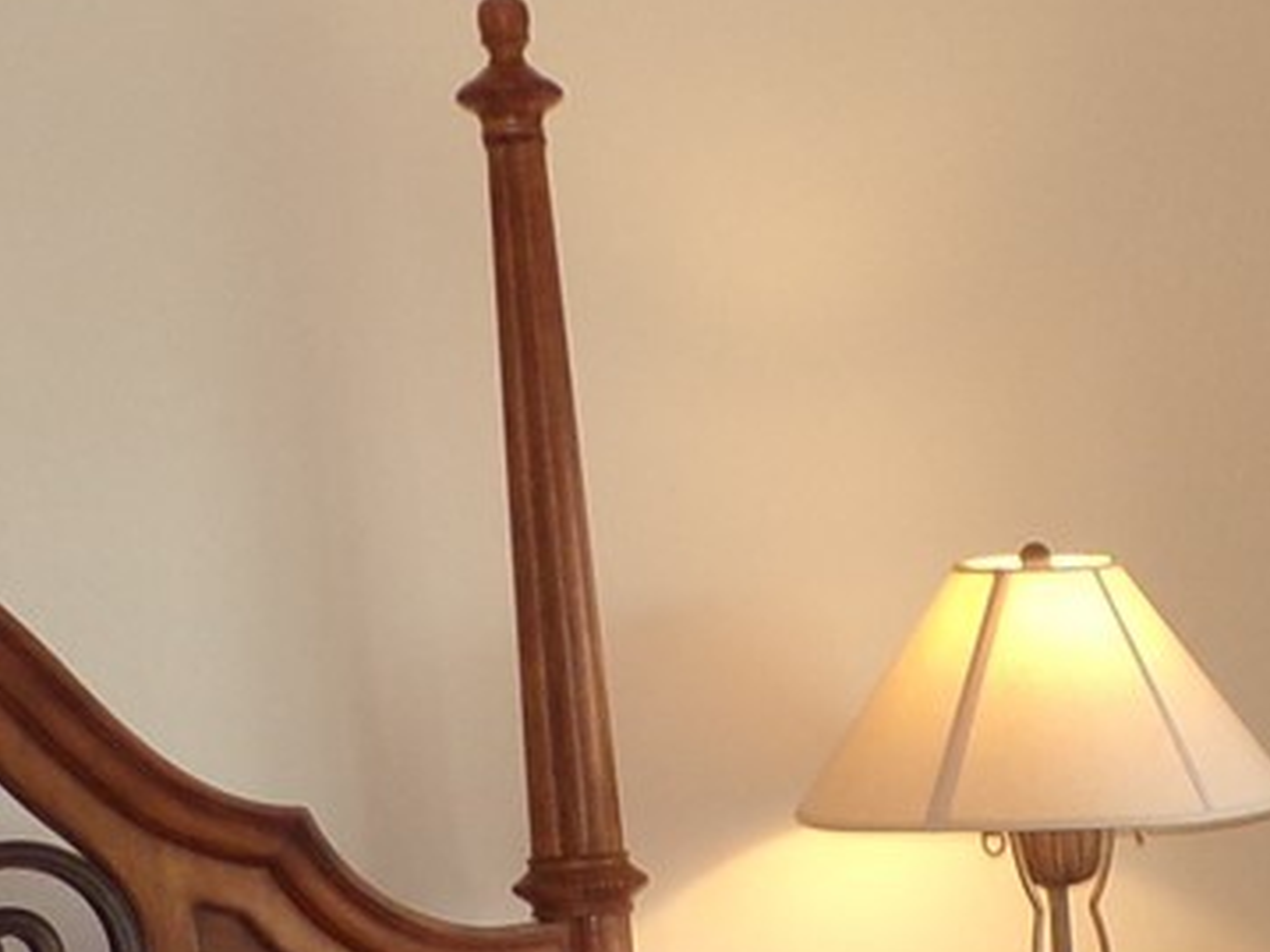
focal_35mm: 107
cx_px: 1128
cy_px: 1143
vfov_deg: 13.4
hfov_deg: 18.1
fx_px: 3924
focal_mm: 4.3
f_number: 3
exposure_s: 1/34
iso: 129
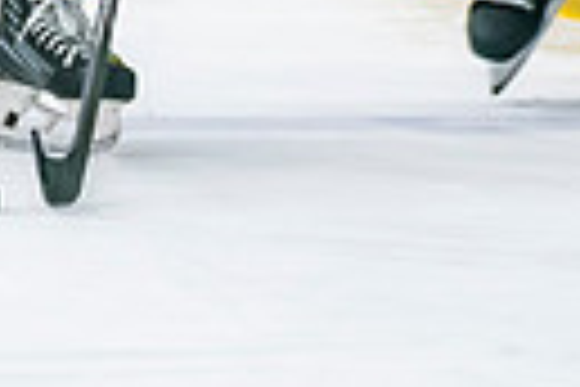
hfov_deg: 2.0
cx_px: -339
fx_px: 16867
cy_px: -255
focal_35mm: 1047
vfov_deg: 1.3
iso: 1600
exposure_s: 1/640
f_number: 2.8
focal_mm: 115
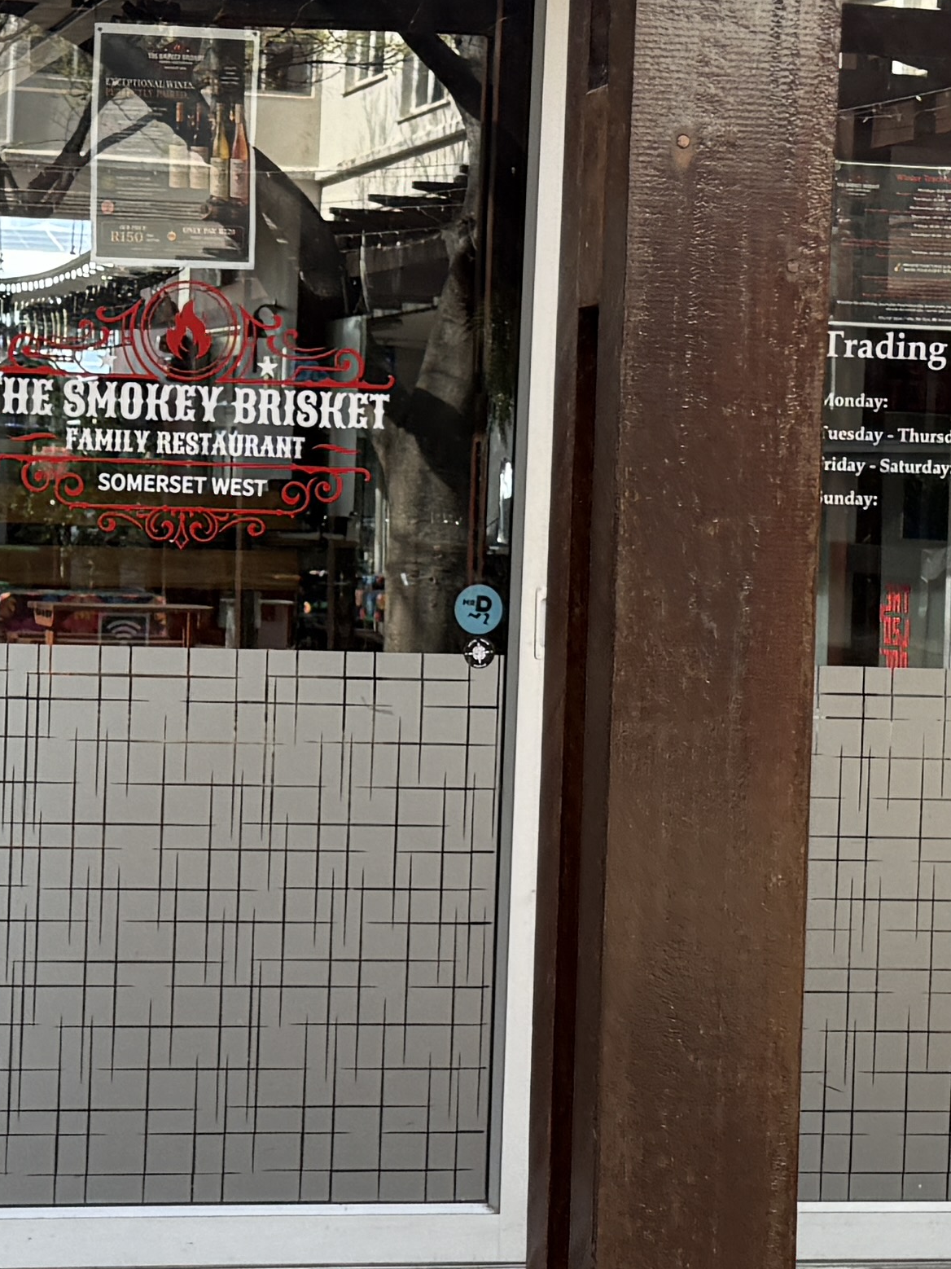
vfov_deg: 22.3
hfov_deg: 16.6
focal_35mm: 88
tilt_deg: +0.3
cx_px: 186
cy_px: 608
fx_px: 3224
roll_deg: -2.6
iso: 100
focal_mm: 6.76
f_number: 1.78
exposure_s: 1/243
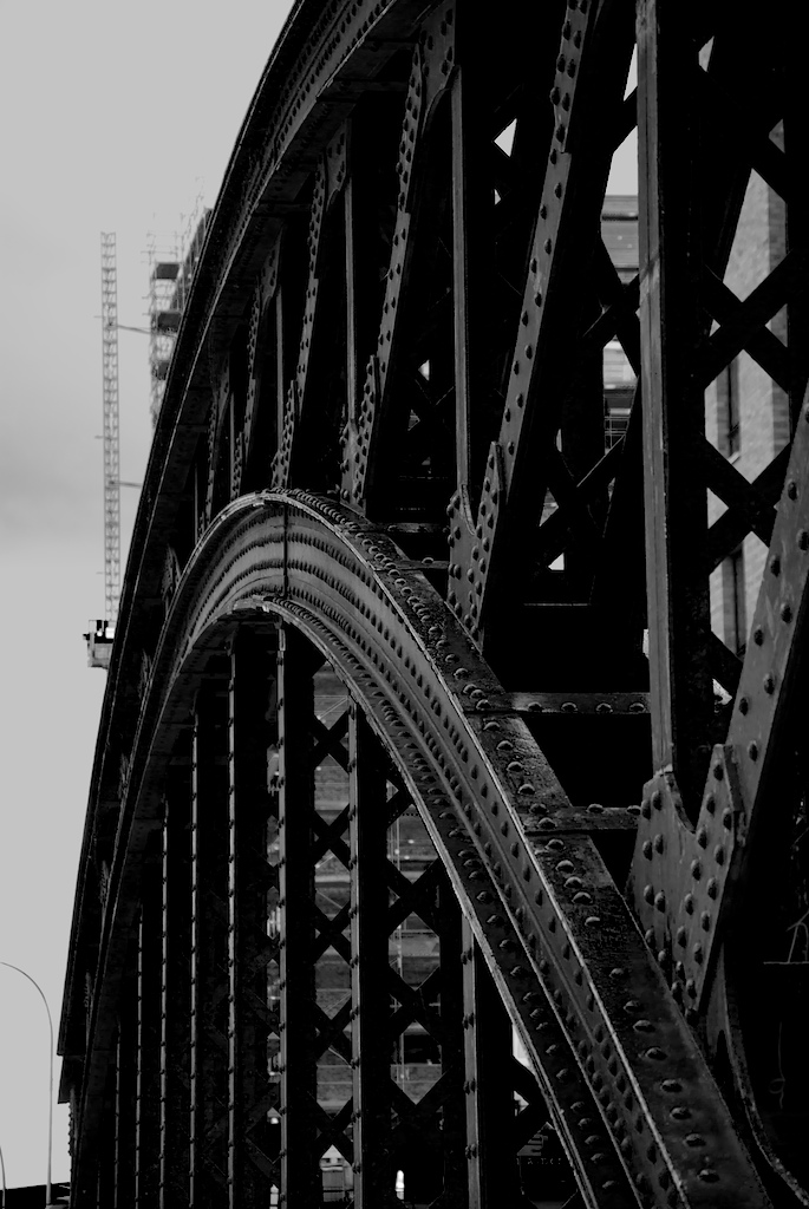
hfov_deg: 12.2
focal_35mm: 112
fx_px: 3783
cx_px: 404
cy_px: 604
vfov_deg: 18.2
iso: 100
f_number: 5.6
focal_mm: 75
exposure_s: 1/80
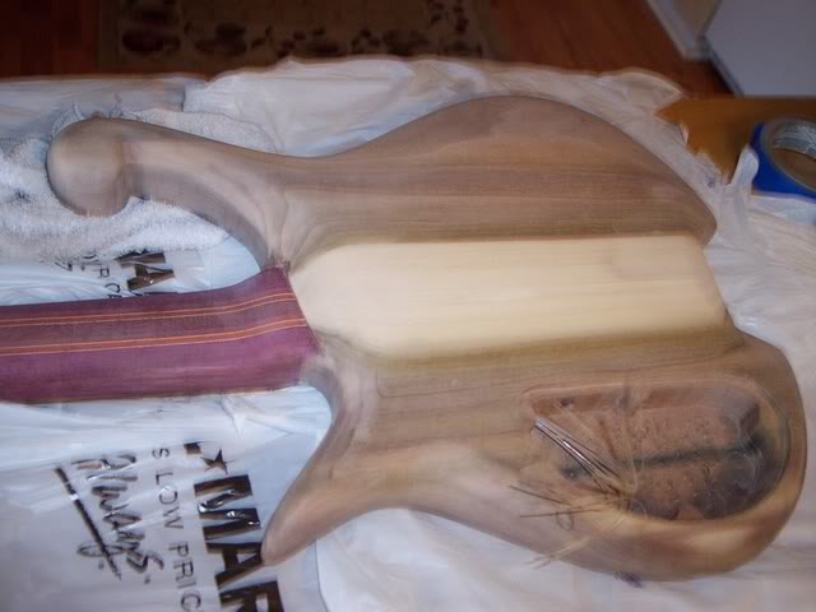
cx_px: 408
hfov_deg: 49.0
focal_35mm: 38
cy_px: 306
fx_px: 896
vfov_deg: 37.7
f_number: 2.8
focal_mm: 8
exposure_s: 1/30
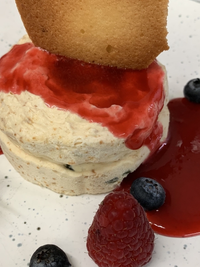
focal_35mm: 45
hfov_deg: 32.1
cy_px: 136
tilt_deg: -49.4
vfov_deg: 42.1
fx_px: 347
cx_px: 87
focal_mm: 4.25
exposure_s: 1/100
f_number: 1.8
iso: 80
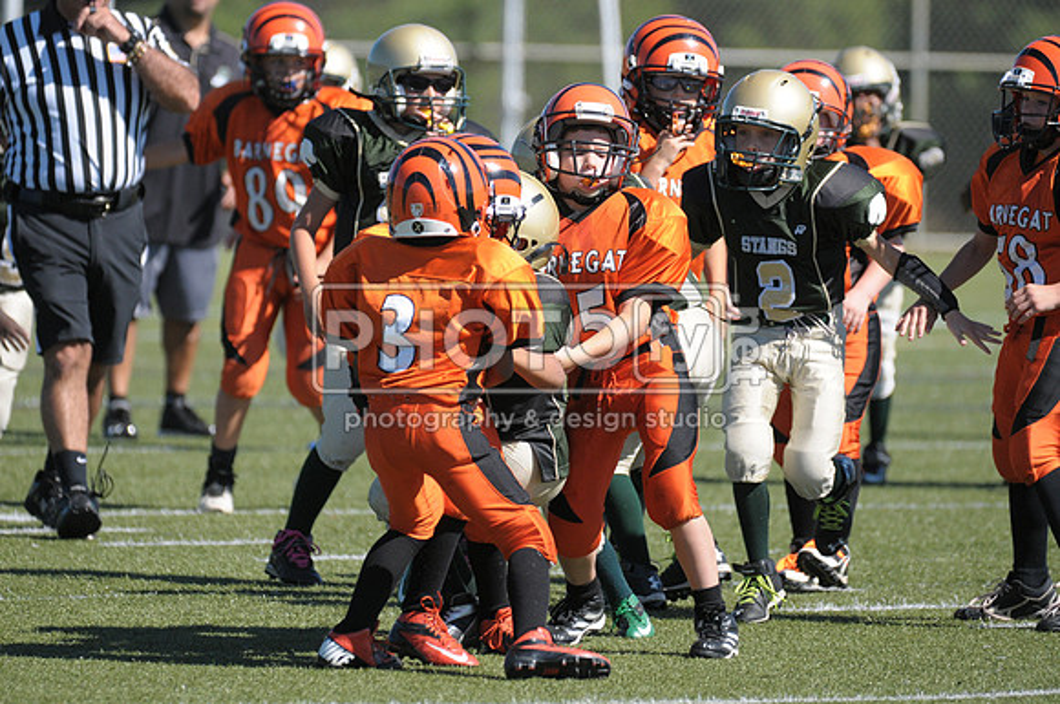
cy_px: 352
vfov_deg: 3.0
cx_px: 530
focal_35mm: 450
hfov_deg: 4.6
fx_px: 13231
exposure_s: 1/3200
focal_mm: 300
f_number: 4
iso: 640
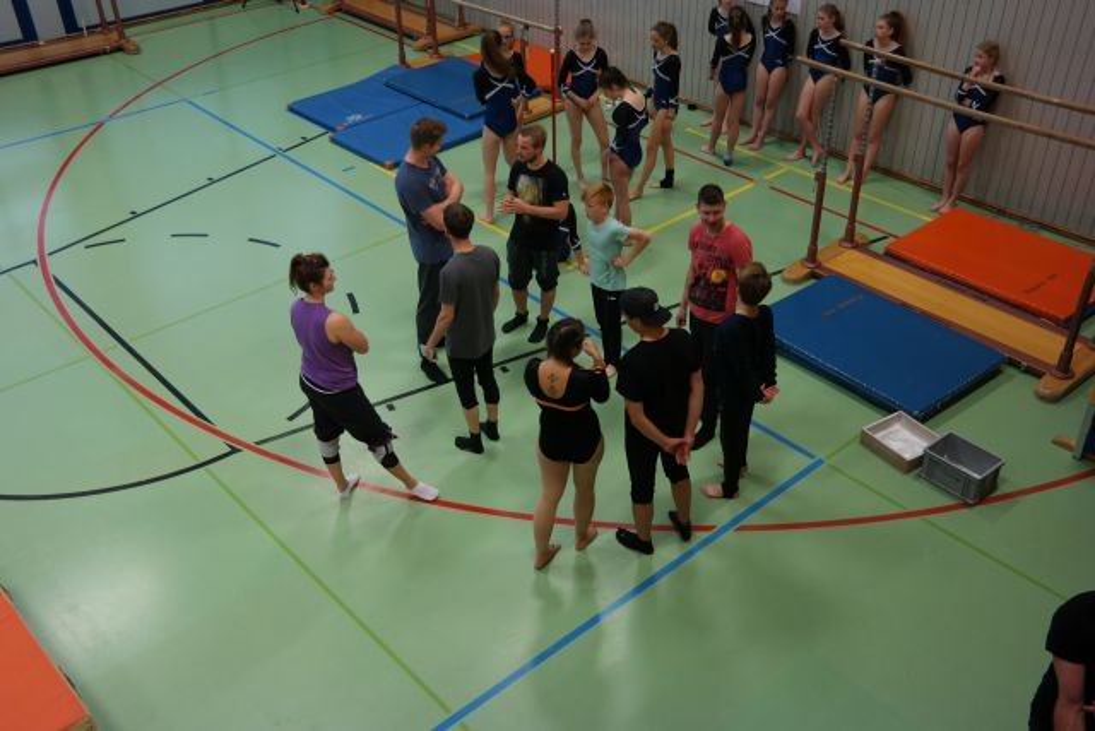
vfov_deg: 40.0
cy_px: 366
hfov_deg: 57.2
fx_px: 1004
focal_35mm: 33
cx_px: 548
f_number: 4
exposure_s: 1/40
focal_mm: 22
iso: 400
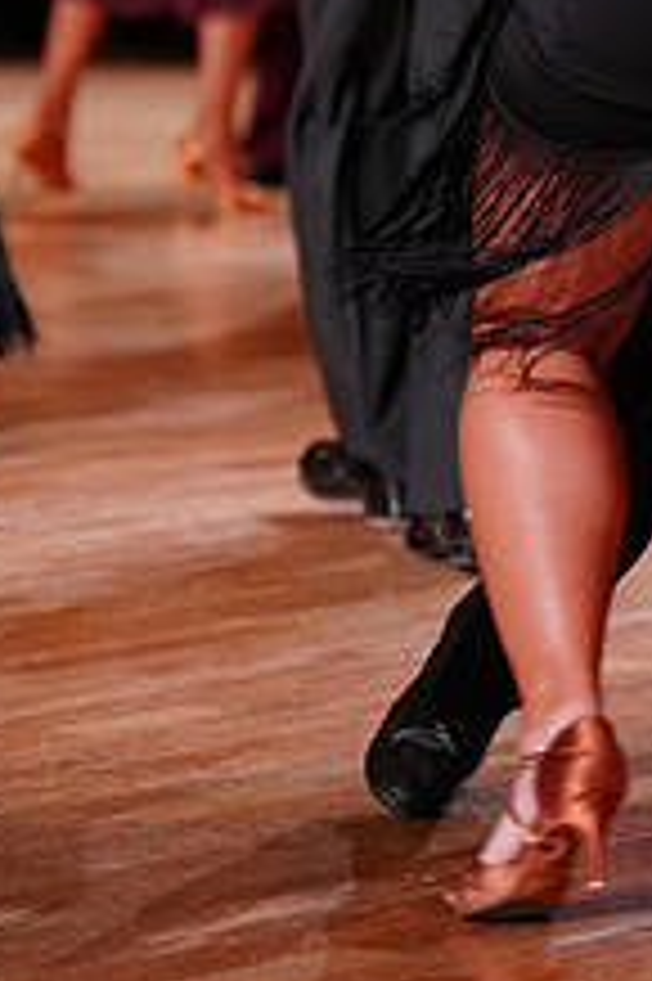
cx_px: 695
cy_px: -248
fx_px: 7183
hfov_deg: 5.2
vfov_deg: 7.7
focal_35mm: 264
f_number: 2.8
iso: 1250
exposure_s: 1/400
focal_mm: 99
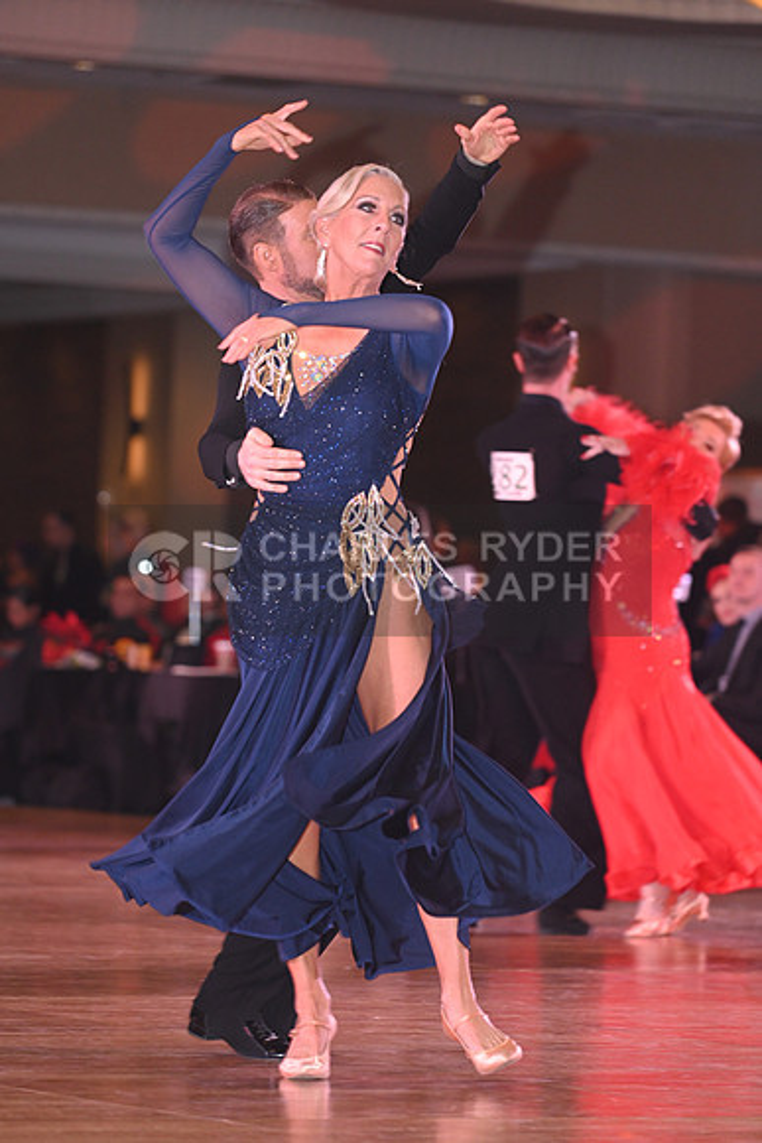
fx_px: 5870
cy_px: 572
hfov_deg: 7.4
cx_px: 381
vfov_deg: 11.1
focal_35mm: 185
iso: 2000
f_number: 5
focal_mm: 185
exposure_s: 1/200
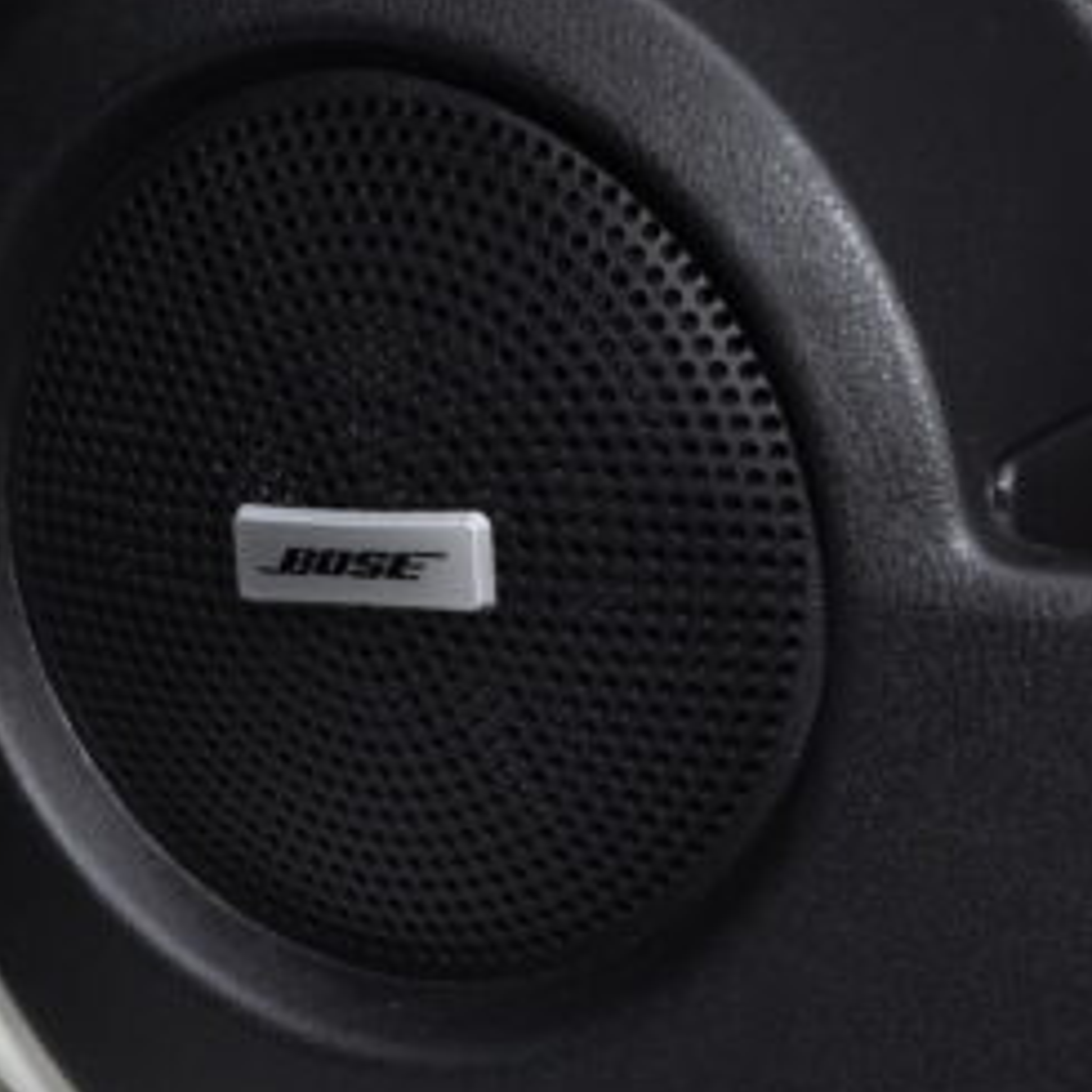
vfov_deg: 21.3
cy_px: 684
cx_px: 330
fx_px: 2891
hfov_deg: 21.3
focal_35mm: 81
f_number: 4
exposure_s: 1/60
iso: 450
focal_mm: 26
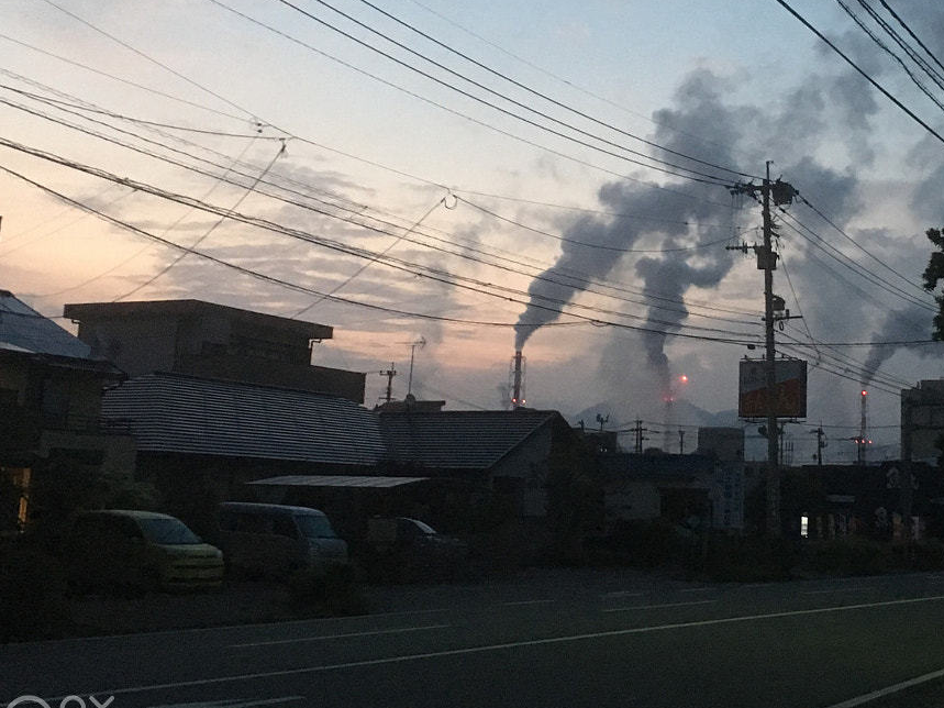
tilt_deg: +12.3
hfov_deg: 34.7
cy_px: 206
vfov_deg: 26.8
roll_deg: -1.7
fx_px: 1472
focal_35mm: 54
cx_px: 721
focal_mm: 4.15
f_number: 2.2
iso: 400
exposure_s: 1/15
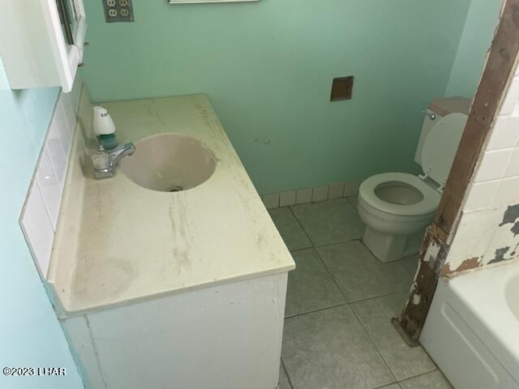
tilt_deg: -34.7
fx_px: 390
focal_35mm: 26
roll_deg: -1.4
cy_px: 194
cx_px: 260
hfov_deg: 67.3
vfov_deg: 53.1
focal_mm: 4.2
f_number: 1.6
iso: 125
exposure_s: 1/107
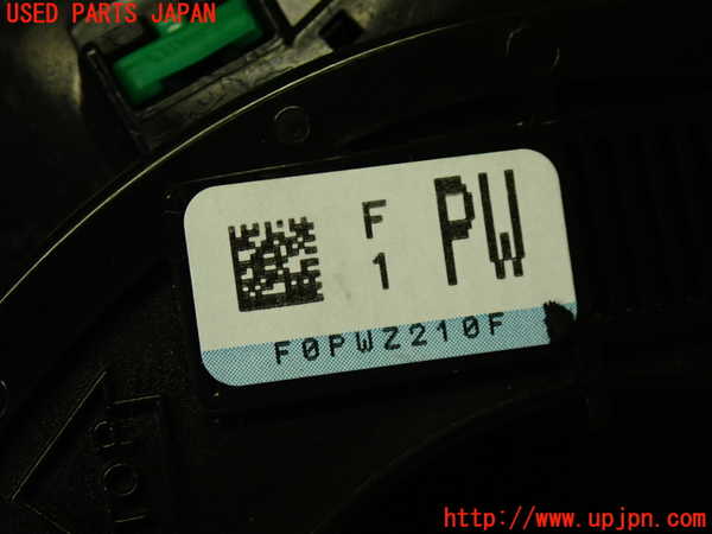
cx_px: 356
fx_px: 1687
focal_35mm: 82
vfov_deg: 18.0
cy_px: 267
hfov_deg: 23.8
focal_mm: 14.62
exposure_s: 1/80
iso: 400
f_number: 4.3
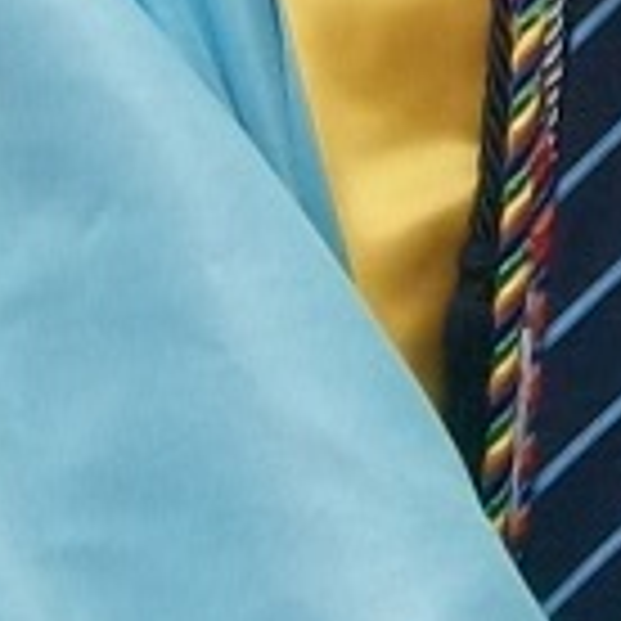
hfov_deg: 6.4
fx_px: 5318
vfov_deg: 6.3
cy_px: -1048
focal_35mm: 262
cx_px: 1377
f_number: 5.5
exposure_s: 1/320
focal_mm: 5.7
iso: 80
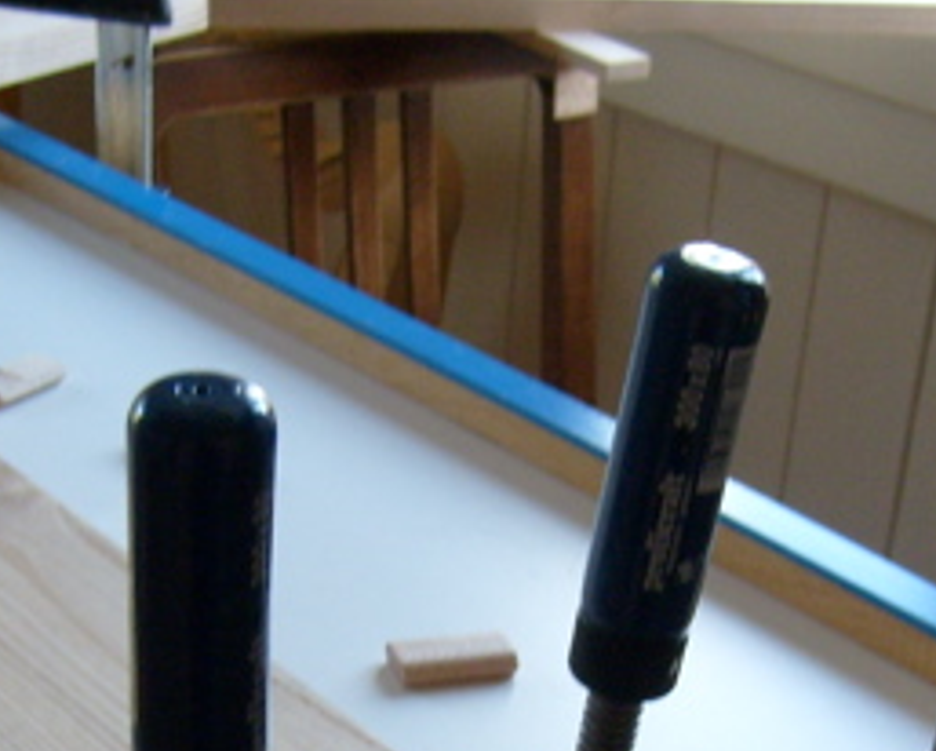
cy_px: 860
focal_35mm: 85
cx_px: 470
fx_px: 2356
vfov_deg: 17.4
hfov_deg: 22.5
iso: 120
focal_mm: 5.8
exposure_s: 1/45
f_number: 2.8
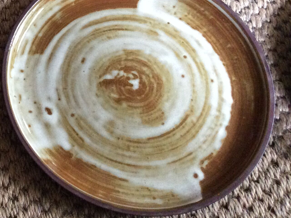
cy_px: 6
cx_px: -4
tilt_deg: -58.7
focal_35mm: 65
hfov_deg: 28.0
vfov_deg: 21.8
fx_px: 546
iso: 250
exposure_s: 1/25
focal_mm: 3.3
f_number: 2.4
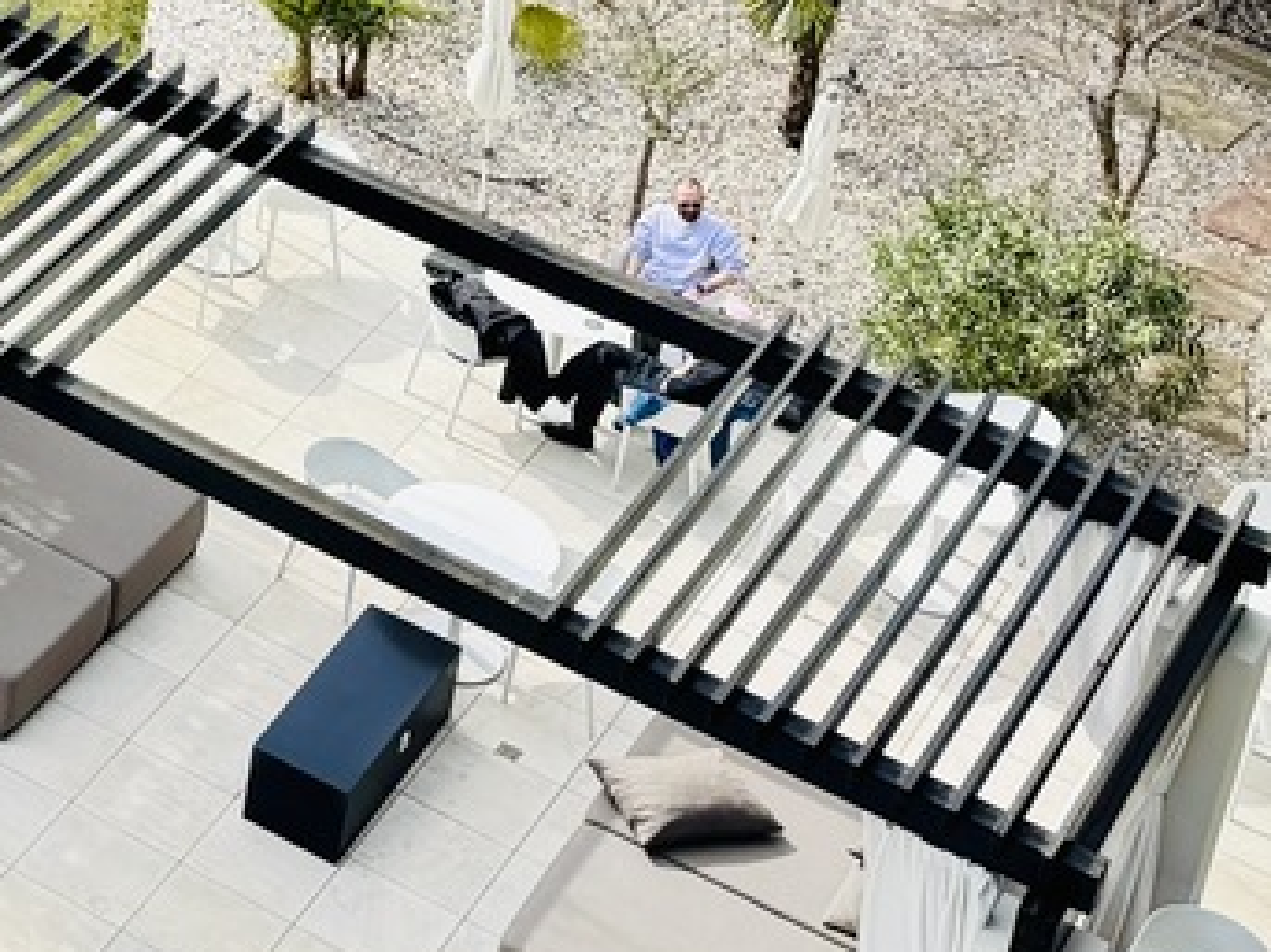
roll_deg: -1.1
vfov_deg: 13.8
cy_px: -641
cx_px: -786
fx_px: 3597
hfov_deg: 17.4
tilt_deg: -21.5
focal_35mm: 98
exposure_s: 1/2252
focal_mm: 6.76
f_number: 1.78
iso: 80
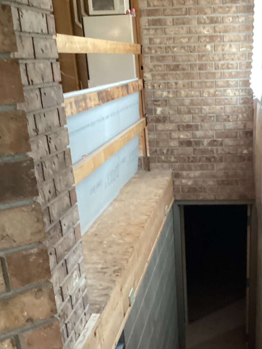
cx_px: 191
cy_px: 265
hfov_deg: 29.9
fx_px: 484
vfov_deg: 38.5
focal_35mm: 48
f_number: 2.4
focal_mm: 3.3
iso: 400
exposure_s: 1/30
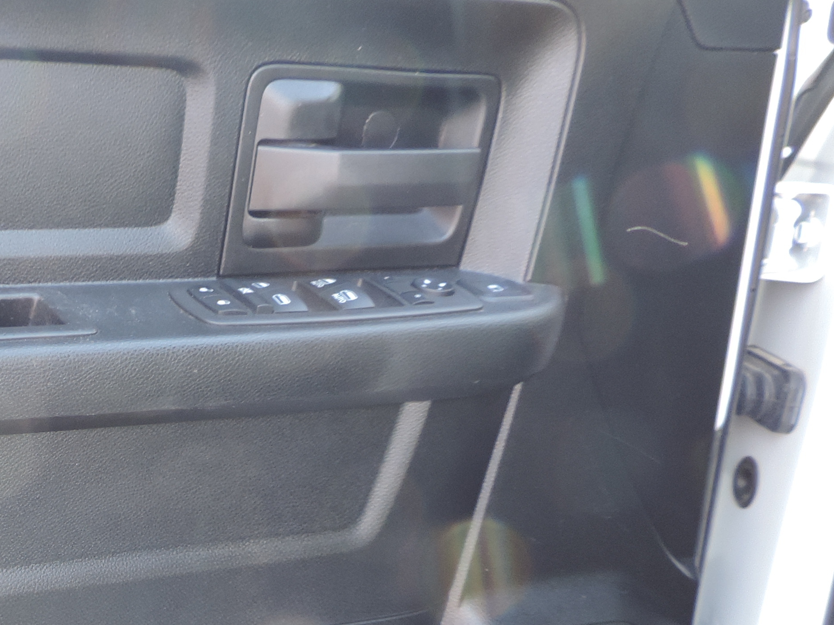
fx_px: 1518
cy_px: 583
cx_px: 33
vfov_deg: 22.6
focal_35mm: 63
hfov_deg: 29.1
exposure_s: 1/30
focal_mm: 4.3
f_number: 3
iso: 90
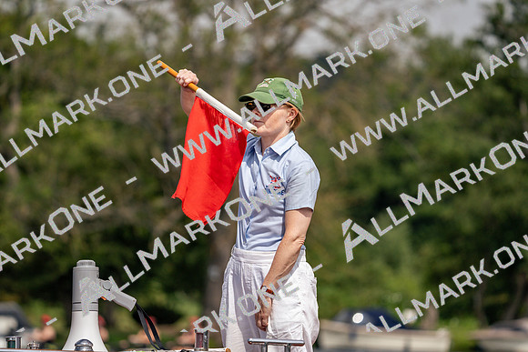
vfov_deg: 4.8
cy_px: 176
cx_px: 264
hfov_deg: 7.1
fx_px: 4239
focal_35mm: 289
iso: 200
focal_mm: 289
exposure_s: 1/1600
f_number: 5.6
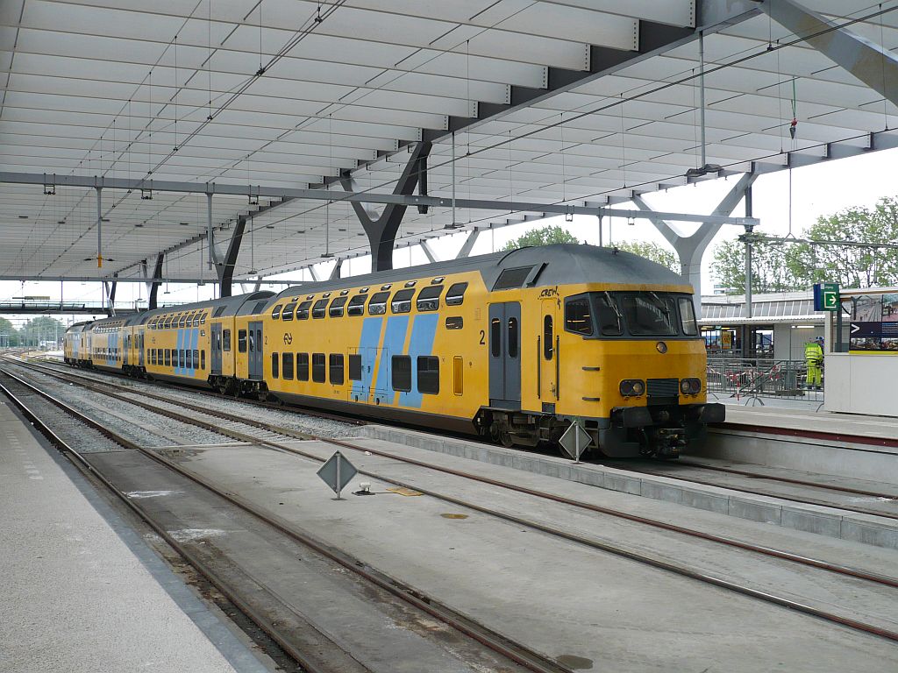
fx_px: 1038
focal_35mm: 40
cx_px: 449
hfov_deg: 46.8
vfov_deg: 36.0
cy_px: 336
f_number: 3
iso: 100
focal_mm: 6.6
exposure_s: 1/200
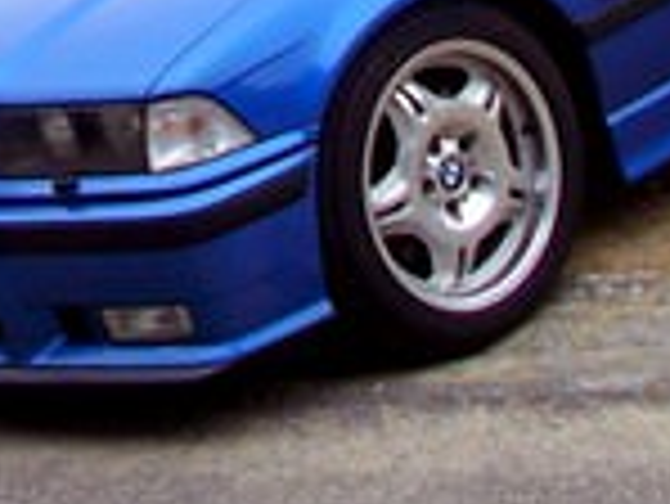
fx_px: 2906
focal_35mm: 150
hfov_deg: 13.0
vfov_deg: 9.3
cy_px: -482
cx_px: -4
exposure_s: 1/500
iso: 80
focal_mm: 6
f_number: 2.8
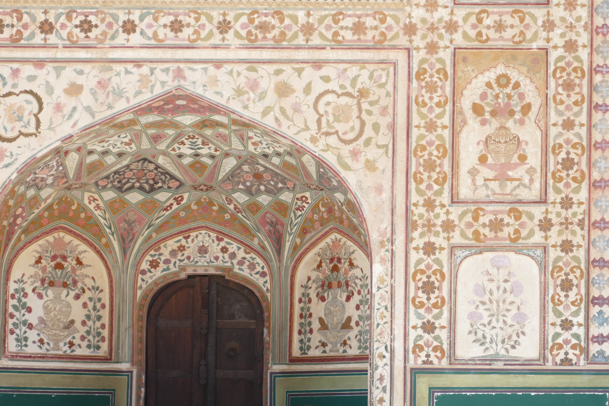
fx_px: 7493
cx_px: 245
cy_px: 261
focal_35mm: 443
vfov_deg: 3.1
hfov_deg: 4.7
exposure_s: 1/500
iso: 125
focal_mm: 118.56
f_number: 4
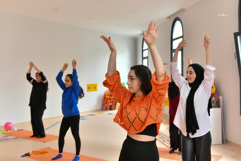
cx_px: 120
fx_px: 228
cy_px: 80
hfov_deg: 55.8
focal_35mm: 34
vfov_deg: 38.9
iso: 1600
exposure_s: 1/250
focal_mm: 34
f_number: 4
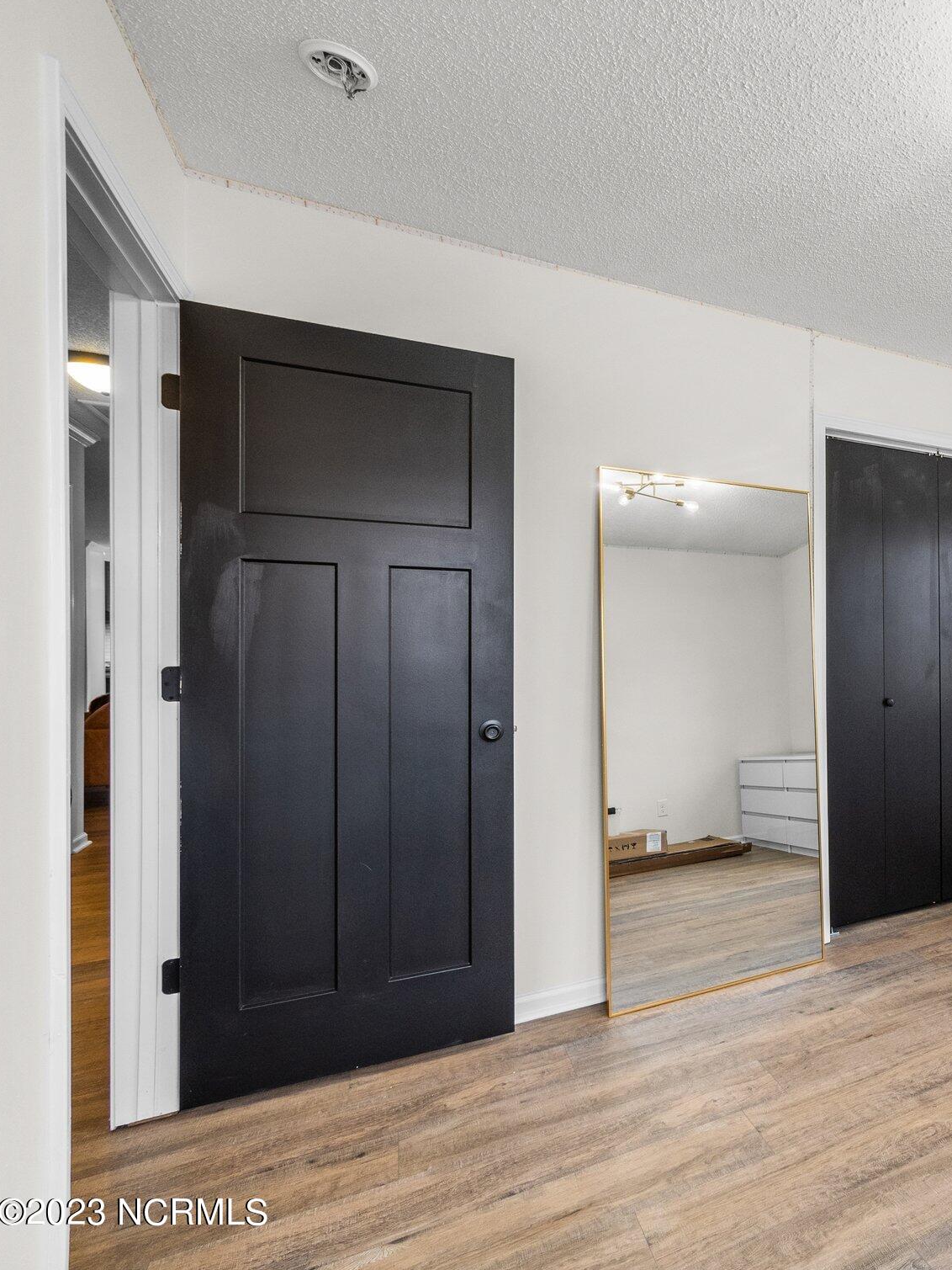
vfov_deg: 84.7
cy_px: 624
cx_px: 855
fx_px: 697
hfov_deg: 58.7
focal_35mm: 19
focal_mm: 7
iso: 400
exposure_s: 1/40
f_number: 4
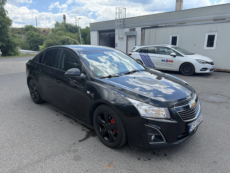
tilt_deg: -14.1
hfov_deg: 71.6
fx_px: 159
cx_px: 115
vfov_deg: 56.8
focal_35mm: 24
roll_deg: +0.2
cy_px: 86
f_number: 1.78
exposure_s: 1/2445
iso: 100
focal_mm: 6.76
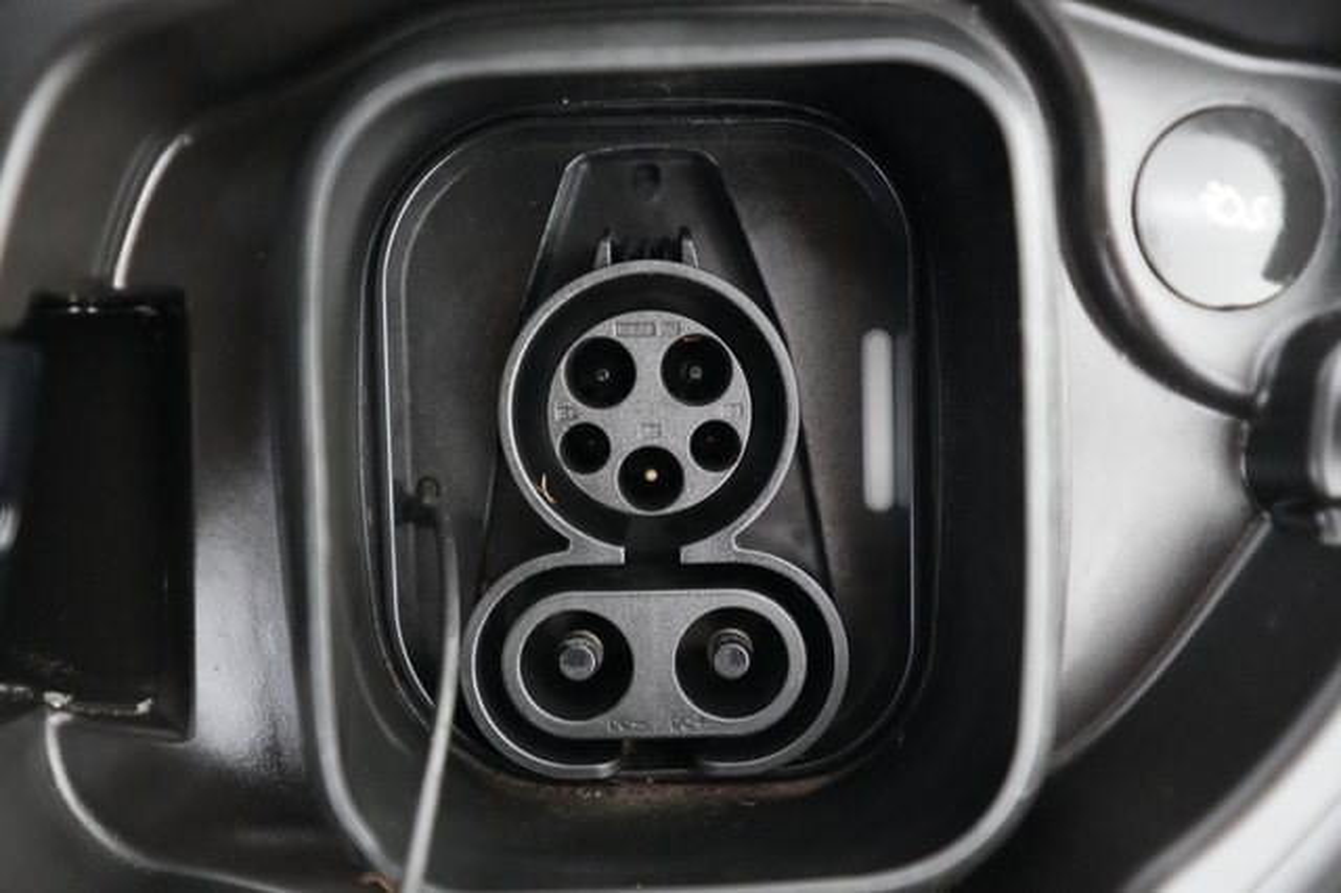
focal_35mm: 28
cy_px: 446
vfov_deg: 46.4
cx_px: 670
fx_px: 1042
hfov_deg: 65.5
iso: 12800
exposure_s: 1/30
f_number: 2.8
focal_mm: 28
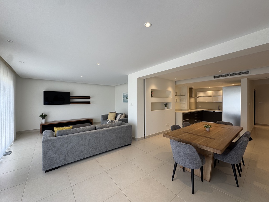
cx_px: 134
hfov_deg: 102.1
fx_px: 109
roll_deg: -0.1
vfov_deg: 85.7
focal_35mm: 14
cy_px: 101
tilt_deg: +0.2
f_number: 2.2
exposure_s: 1/152
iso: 40
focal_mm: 2.22
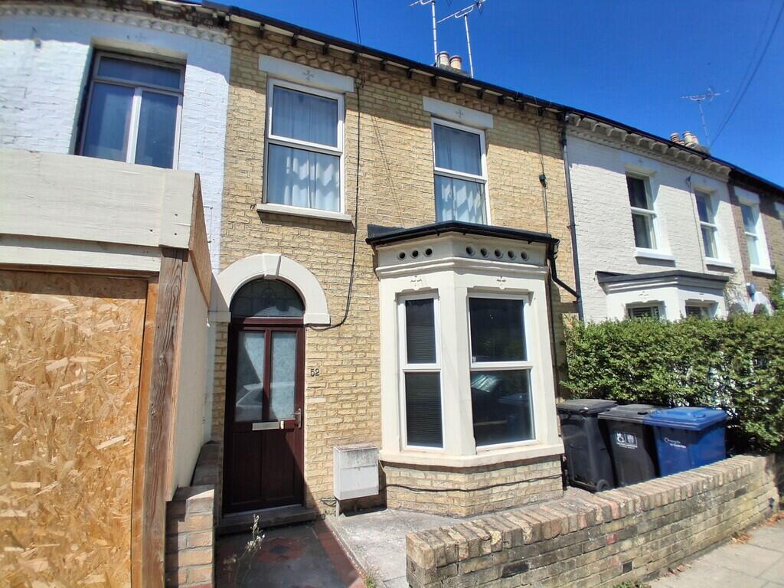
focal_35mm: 17
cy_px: 294
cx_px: 392
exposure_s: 1/1779
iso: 50
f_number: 2.2
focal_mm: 1.4
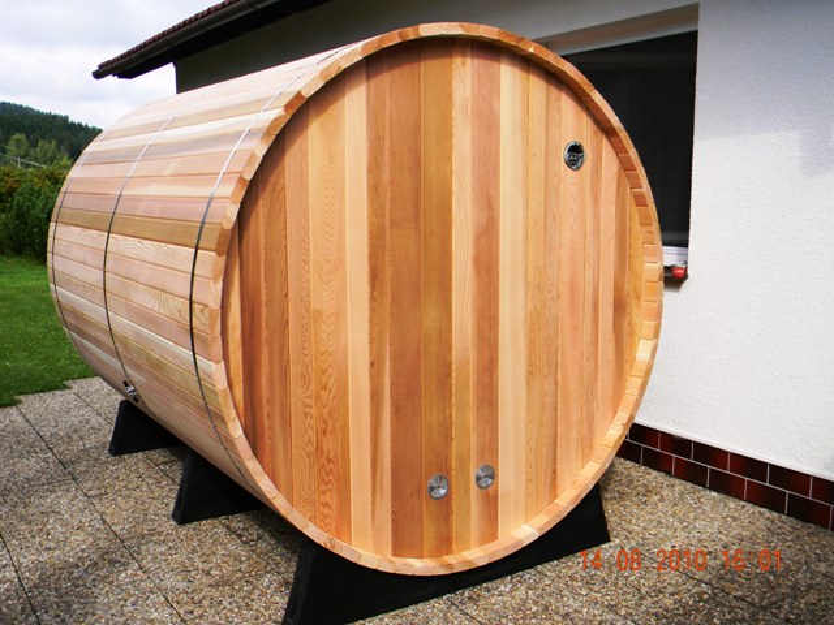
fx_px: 867
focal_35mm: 36
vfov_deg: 39.7
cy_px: 312
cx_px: 417
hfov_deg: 51.4
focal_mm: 6.4
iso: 80
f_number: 3.7
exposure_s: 1/678
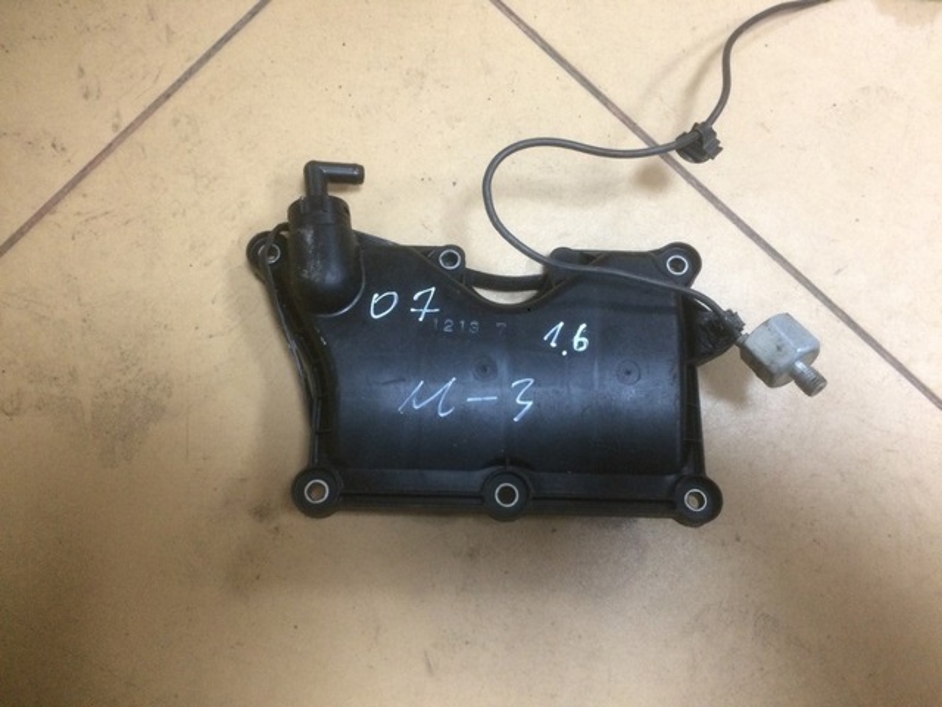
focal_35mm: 29
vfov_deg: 48.2
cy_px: 354
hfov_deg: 61.7
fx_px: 789
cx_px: 471
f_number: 2.2
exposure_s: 1/33
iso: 200
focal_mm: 4.15
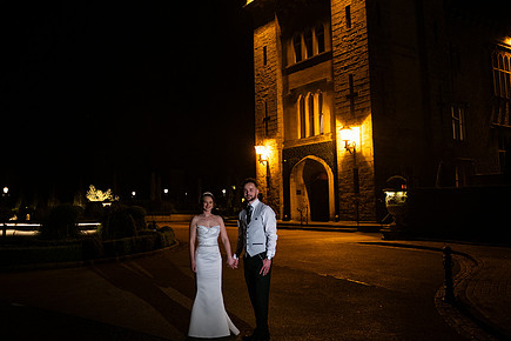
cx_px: 182
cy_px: 158
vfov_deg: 41.1
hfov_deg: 57.8
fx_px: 454
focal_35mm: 32
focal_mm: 24
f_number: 3.5
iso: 2000
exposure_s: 1/160
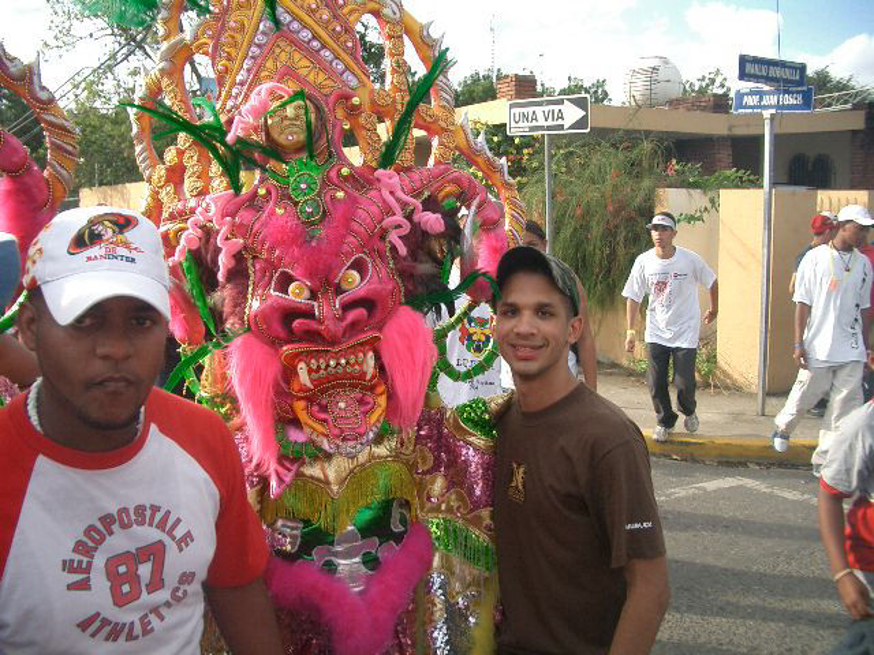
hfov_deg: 52.6
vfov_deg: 40.7
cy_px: 328
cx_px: 437
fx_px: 884
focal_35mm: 35
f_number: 2.6
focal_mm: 5.8
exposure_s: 1/320
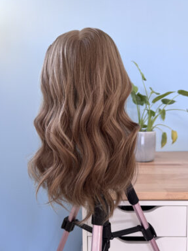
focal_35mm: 25
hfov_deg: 54.9
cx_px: 93
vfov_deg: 69.4
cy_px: 121
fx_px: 181
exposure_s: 1/62
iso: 200
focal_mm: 6.76
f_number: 1.78
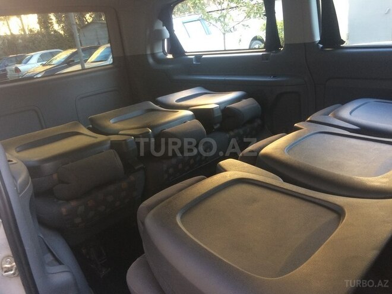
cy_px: 147
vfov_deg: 48.2
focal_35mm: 29
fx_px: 328
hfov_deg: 61.7
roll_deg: +9.2
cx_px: 196
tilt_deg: -19.3
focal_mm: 4.15
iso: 64
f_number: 2.2
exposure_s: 1/33
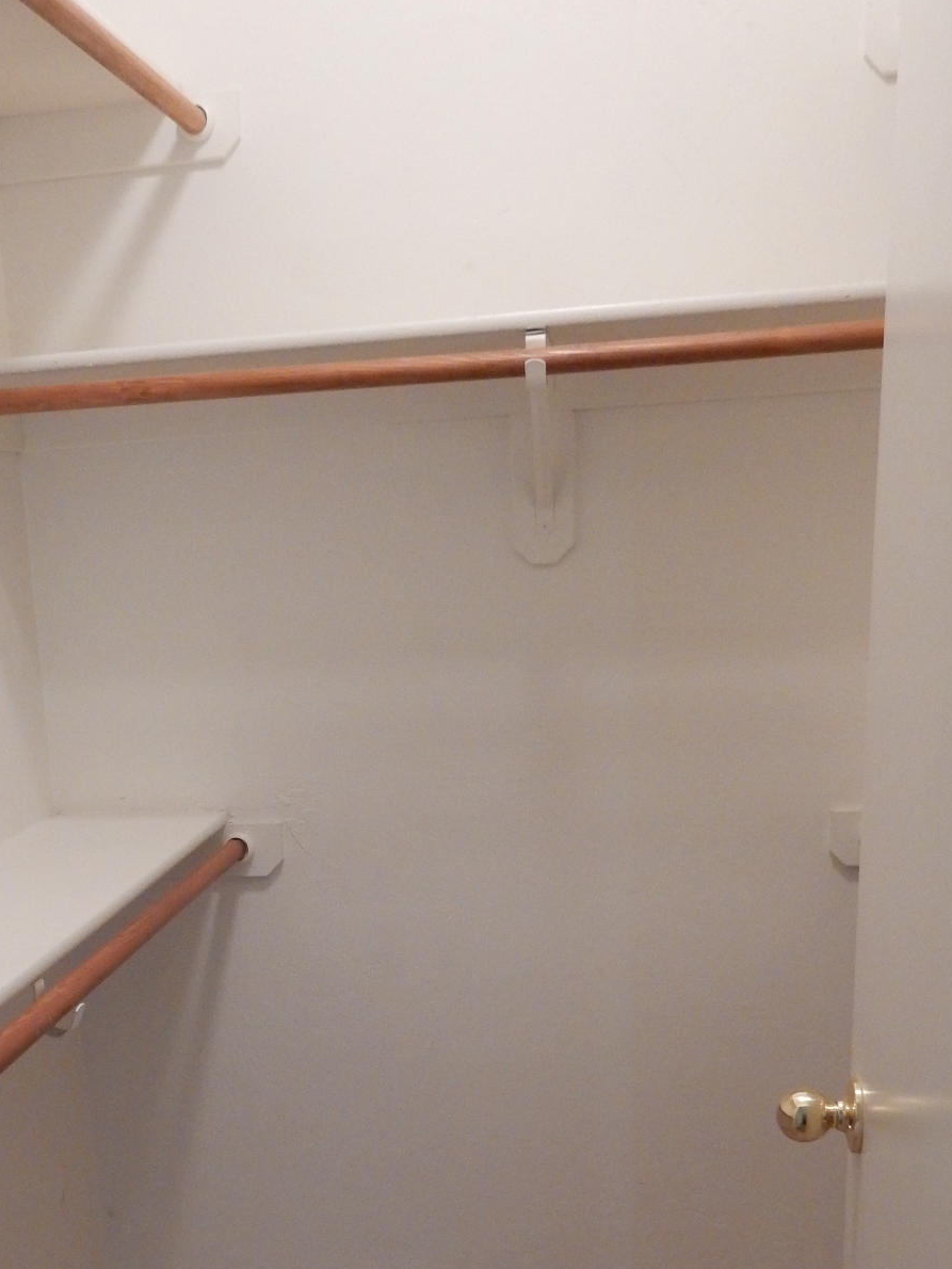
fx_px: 1540
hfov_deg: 33.9
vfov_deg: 43.1
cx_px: 291
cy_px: 977
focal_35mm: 42
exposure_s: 1/25
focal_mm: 4.5
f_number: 3.7
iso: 400
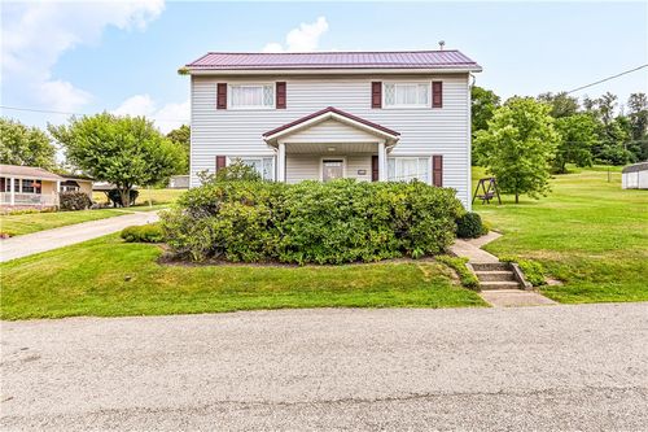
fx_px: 351
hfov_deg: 85.4
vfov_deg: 63.2
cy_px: 216
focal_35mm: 20
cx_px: 324
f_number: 8
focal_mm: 19.5
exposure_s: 1/160
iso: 100
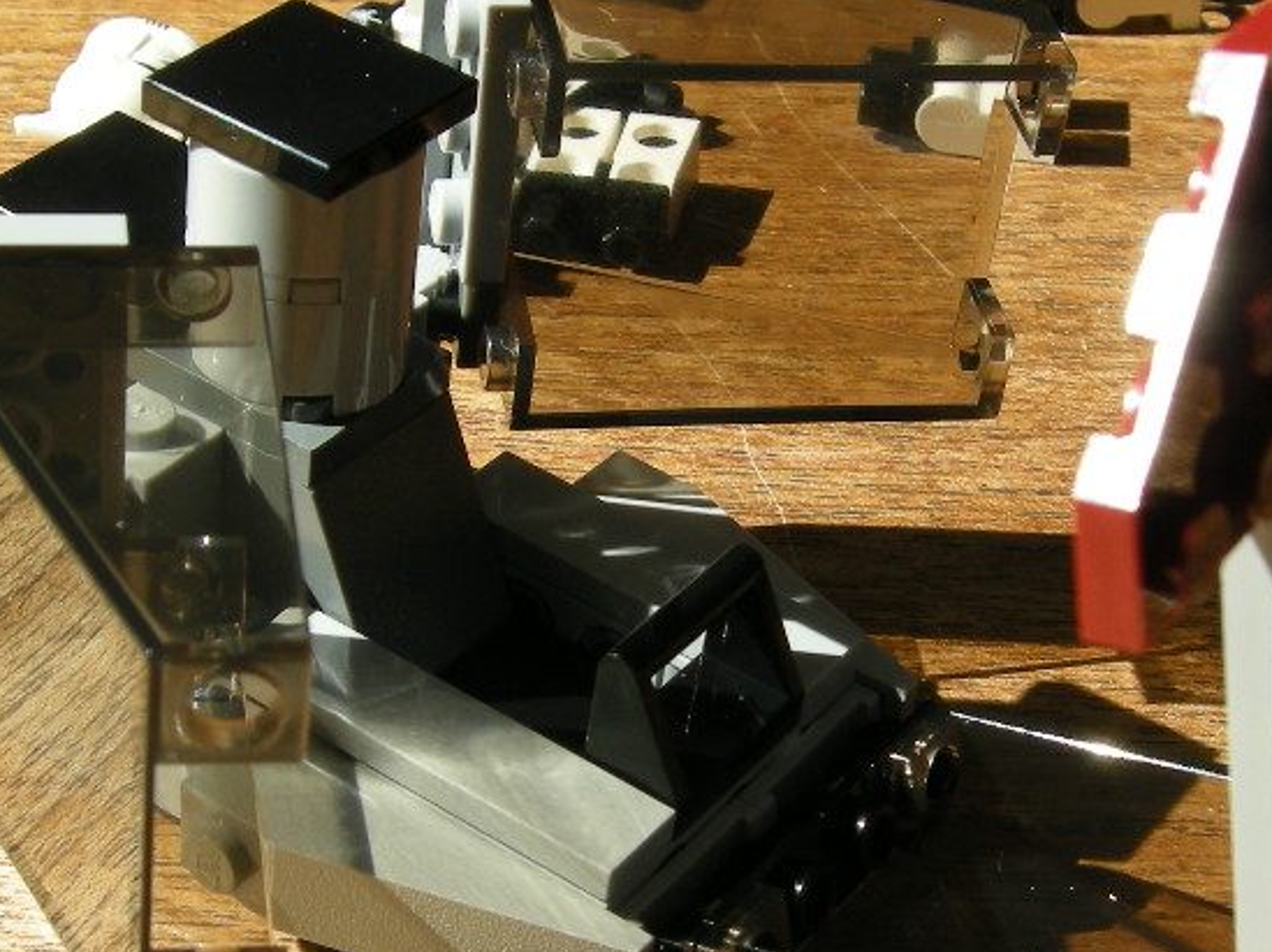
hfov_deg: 23.3
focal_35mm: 84
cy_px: 644
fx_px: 3085
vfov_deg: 17.5
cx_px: 725
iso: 64
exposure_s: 1/183
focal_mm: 7.5
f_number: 4.8
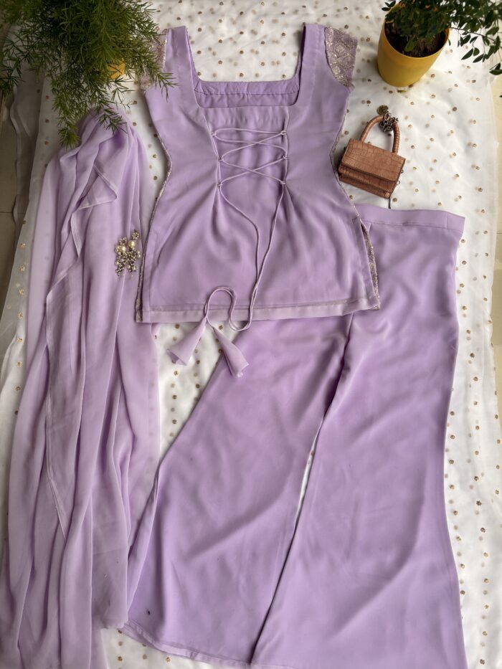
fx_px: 503
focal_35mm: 26
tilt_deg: -81.7
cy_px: 334
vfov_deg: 67.3
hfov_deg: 53.1
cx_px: 251
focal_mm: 5.96
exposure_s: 1/122
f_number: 1.6
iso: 80
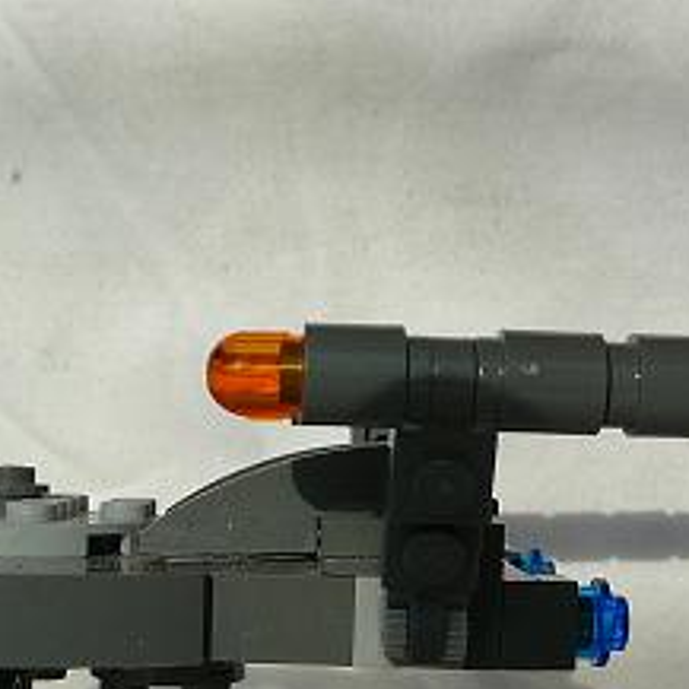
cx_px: 225
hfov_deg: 23.6
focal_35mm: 73
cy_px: 505
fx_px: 1644
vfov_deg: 23.5
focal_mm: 5.2
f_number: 5
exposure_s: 1/500
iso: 80
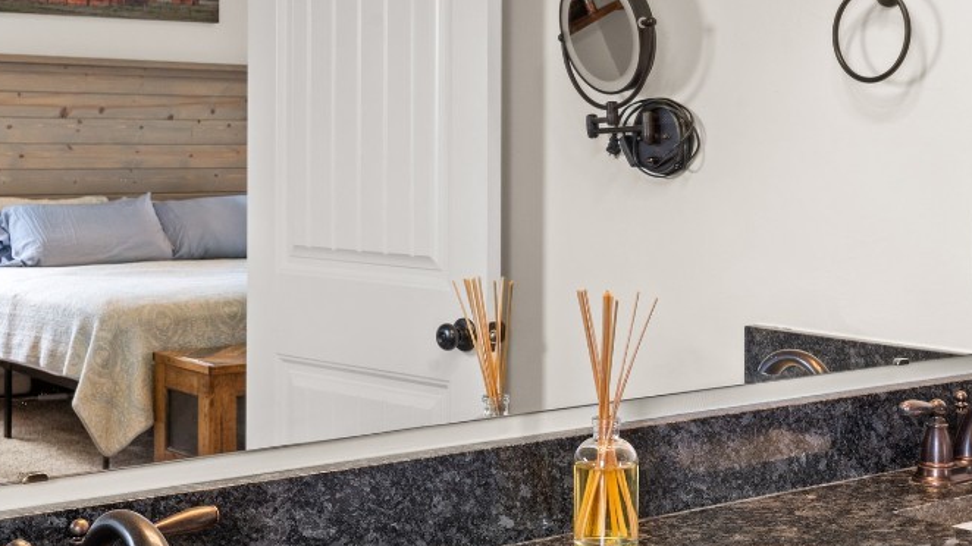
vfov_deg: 19.4
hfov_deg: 33.8
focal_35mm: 62
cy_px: 351
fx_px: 1598
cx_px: 543
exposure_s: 1/8
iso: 400
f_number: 11
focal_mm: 34
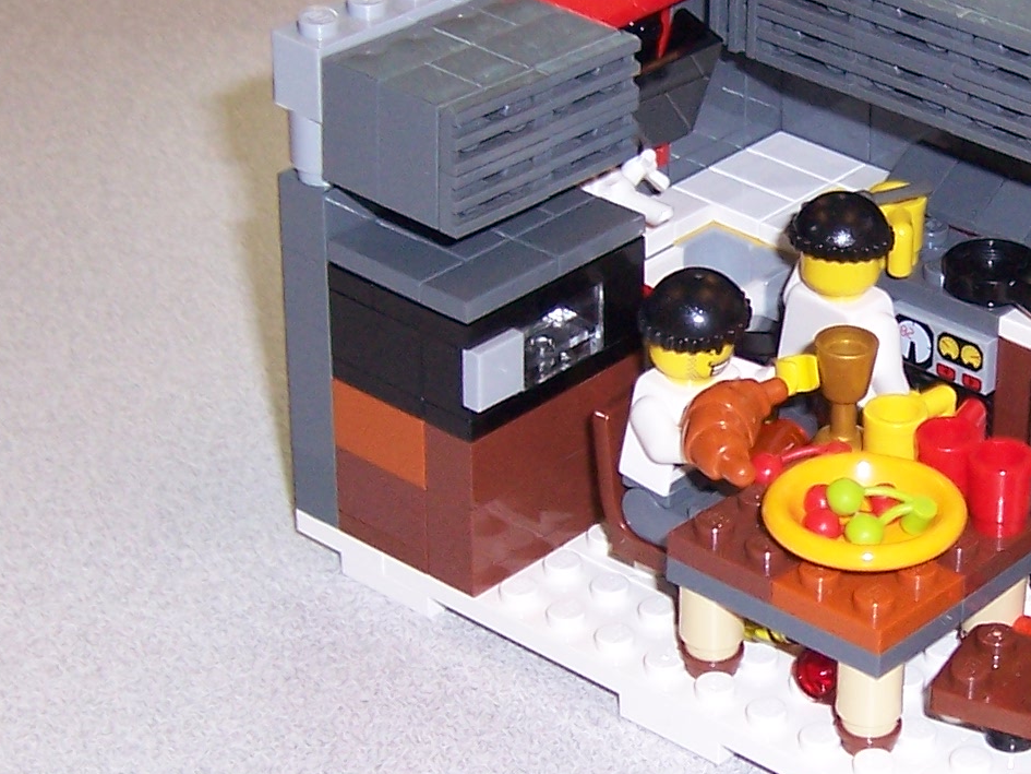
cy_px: 337
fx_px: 3247
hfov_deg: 17.8
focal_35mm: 109
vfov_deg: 13.6
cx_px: 891
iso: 140
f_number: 3.4
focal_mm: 6.7
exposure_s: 1/90
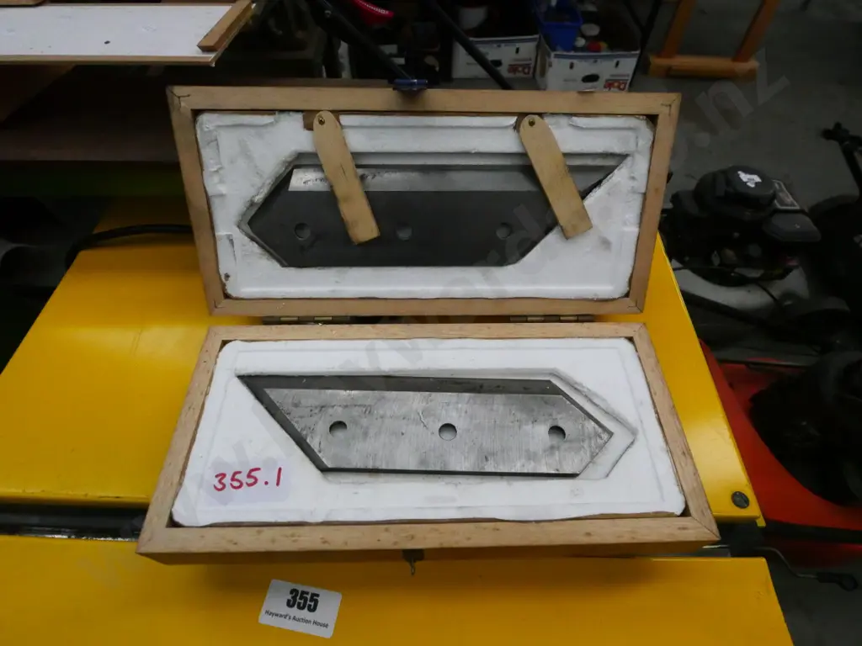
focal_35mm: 18
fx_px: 448
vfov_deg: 71.6
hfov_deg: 87.8
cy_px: 323
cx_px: 431
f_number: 5.6
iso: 6400
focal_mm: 9
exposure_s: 1/800
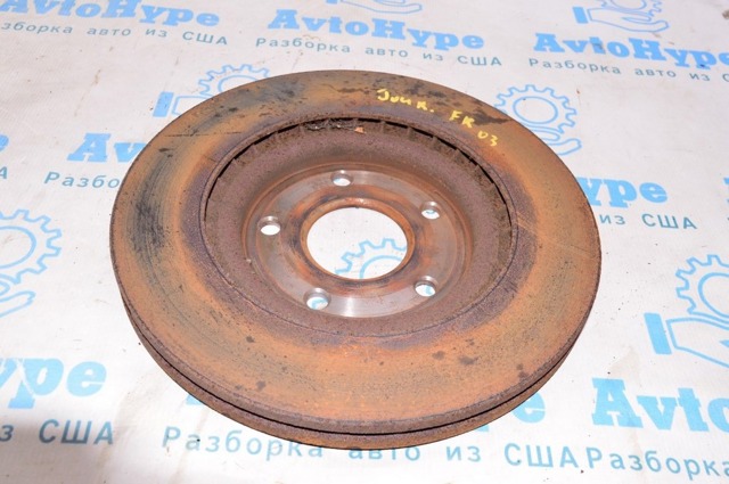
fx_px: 728
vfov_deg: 36.8
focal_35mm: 36
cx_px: 364
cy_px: 242
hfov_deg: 53.2
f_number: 8
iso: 1600
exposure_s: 1/160
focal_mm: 24
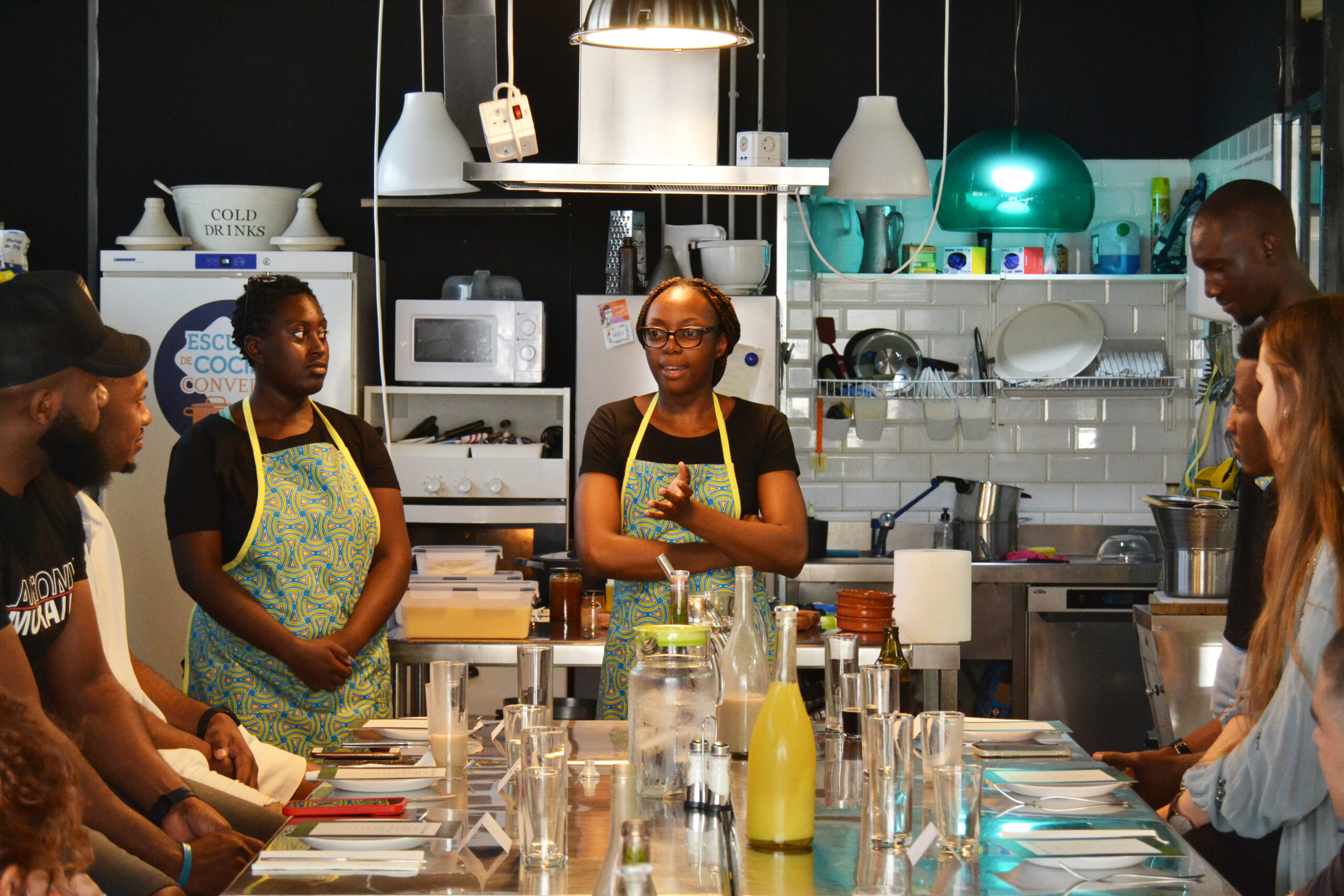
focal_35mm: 82
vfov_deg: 16.6
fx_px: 3080
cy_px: 448
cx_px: 672
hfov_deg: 24.6
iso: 1600
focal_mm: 55
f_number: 5.6
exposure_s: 1/80
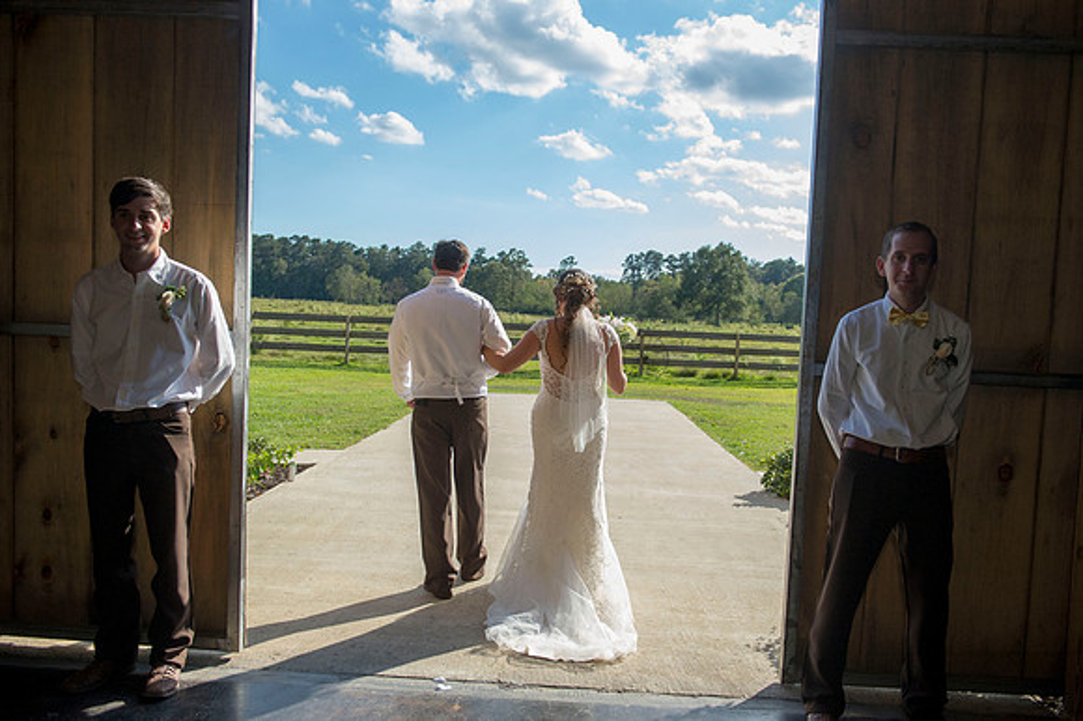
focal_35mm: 32
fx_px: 962
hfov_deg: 58.7
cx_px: 542
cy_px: 360
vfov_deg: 41.1
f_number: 4.5
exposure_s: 1/8000
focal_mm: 32
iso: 1600
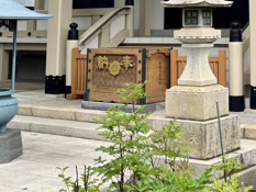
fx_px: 577
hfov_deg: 24.5
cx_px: 211
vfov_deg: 17.7
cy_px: -55
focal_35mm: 78
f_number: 1.6
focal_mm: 5.96
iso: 50
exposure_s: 1/732
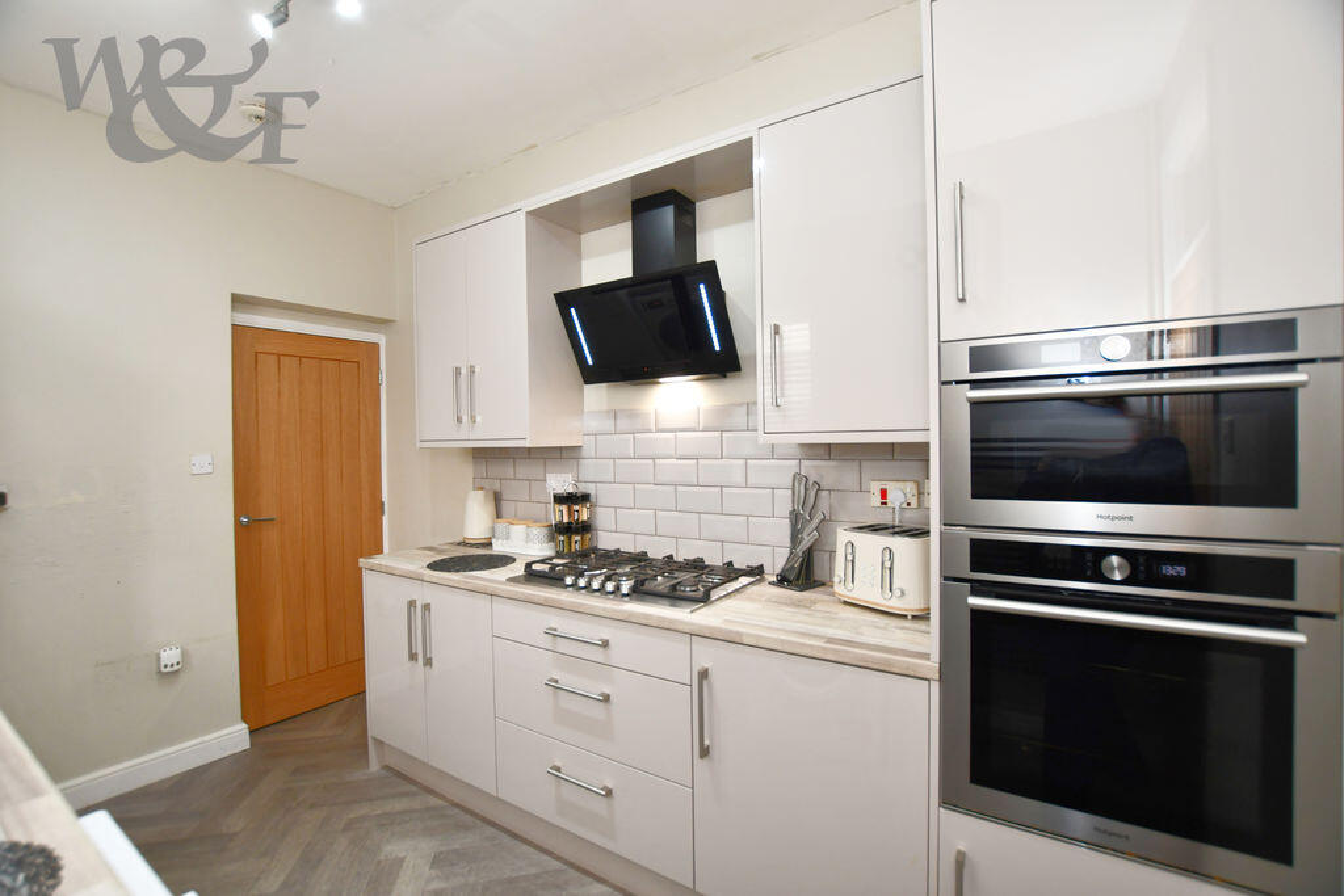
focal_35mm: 15
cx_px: 672
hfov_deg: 100.4
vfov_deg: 77.3
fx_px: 560
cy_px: 448
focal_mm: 10
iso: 640
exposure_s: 1/60
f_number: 4
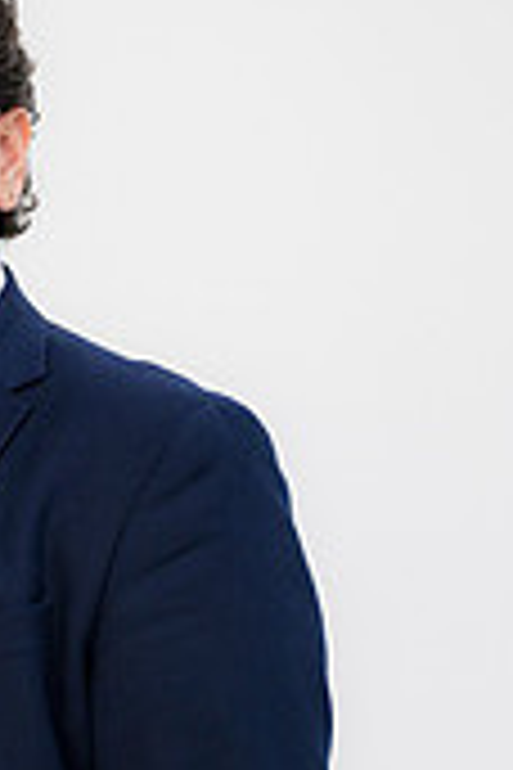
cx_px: -99
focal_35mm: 197
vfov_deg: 10.4
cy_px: 716
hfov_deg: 6.9
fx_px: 4211
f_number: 3.2
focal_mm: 75
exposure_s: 1/125
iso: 800
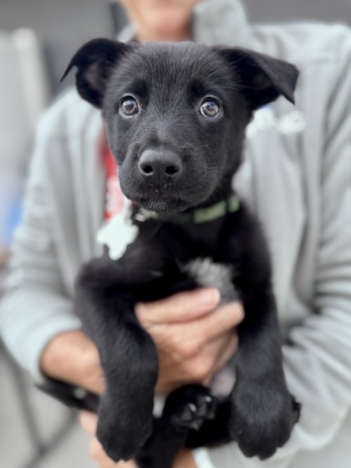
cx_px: 176
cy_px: 234
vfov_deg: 71.6
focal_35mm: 24
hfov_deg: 56.8
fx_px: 324
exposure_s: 1/122
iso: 50
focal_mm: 6.76
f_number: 1.78
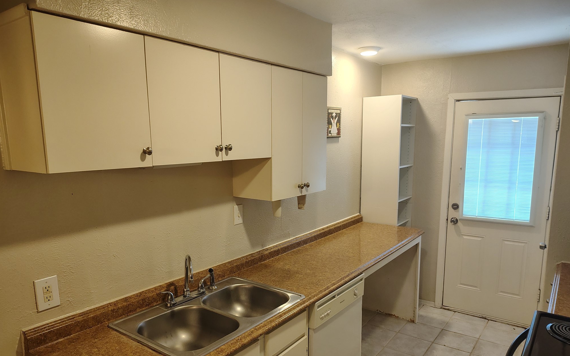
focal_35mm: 26
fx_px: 404
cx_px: 285
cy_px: 207
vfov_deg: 47.4
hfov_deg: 70.4
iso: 756
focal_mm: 5.56
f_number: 1.8
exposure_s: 1/60
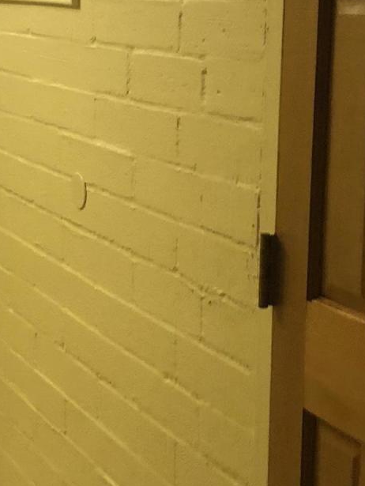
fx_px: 1278
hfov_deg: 16.1
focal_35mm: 91
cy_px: 243
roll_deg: -1.2
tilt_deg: -9.1
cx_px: 64
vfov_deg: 21.5
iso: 64
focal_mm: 4
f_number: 1.8
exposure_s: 1/15
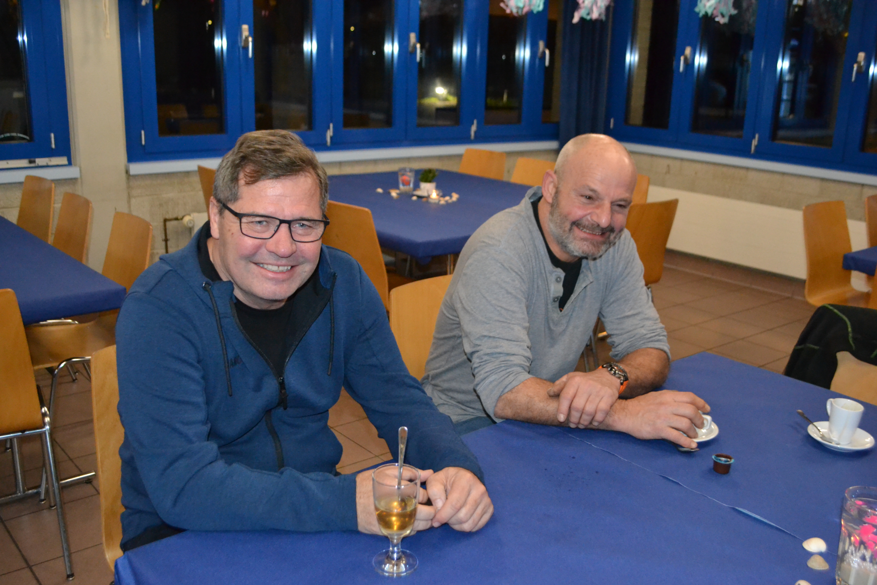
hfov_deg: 57.2
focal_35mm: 33
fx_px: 804
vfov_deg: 40.0
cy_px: 292
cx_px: 438
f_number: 4
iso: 3200
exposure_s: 1/60
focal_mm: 22
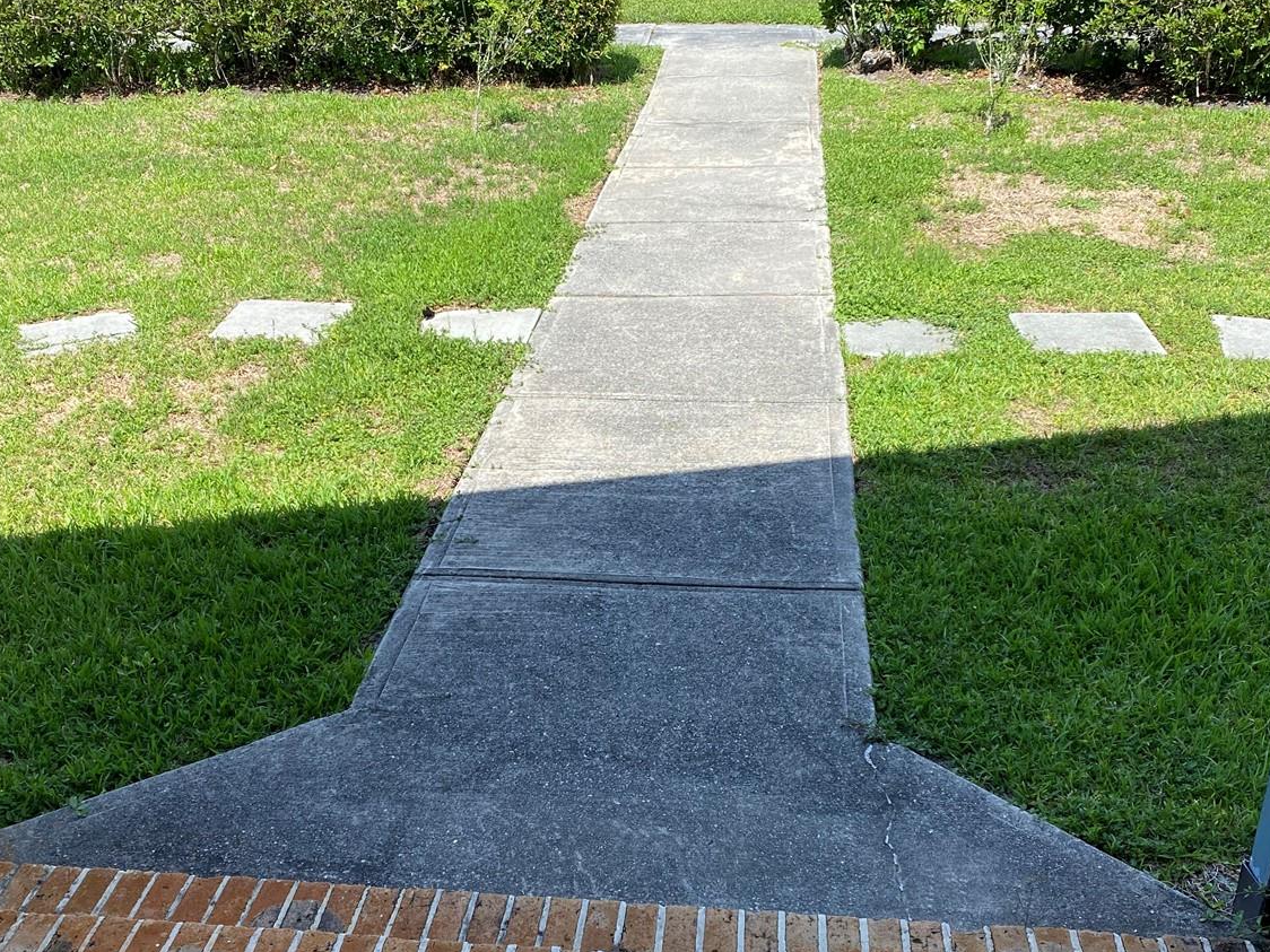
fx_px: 1357
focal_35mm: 37
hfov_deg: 50.1
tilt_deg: -25.4
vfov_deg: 38.6
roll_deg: +2.4
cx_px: 597
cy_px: 512
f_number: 1.8
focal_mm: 4.25
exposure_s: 1/1464
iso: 32
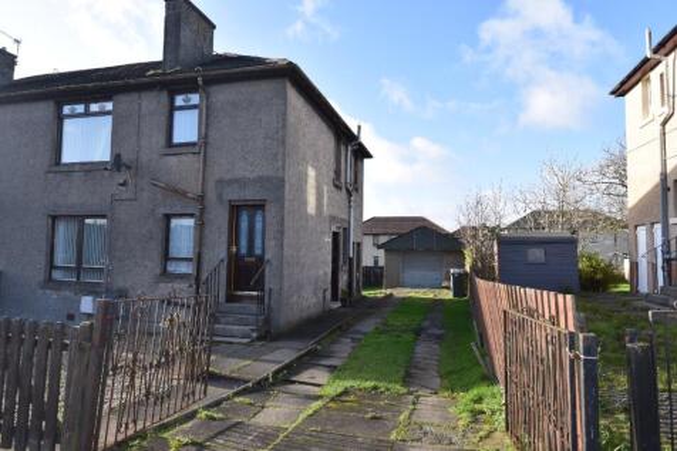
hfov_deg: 78.6
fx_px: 414
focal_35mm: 22
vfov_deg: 57.2
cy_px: 226
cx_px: 338
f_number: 6.3
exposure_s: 1/160
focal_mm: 22
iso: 100
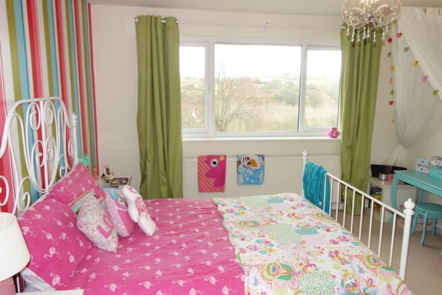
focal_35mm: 28
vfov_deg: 46.4
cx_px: 221
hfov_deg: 65.5
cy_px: 148
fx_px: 344
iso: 125
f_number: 1.8
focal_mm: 10.4
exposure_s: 1/80
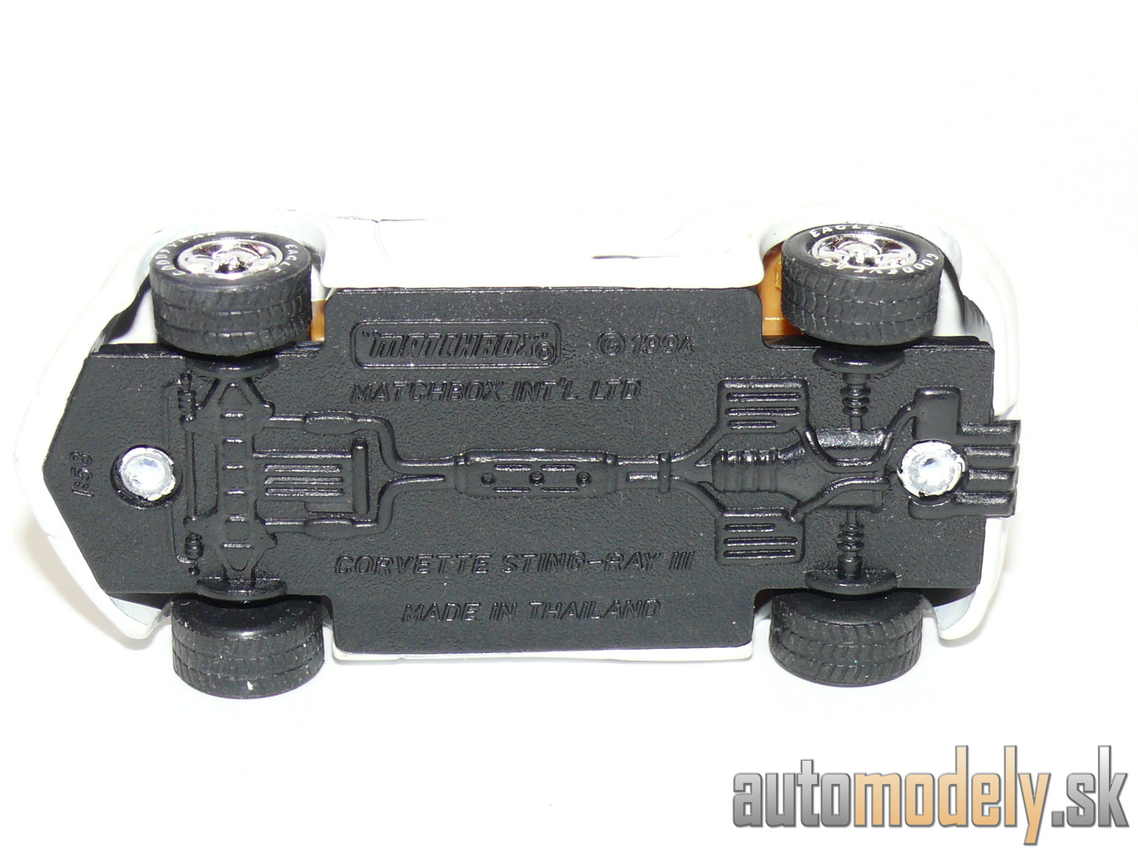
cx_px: 569
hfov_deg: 17.9
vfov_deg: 13.5
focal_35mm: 110
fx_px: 3616
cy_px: 427
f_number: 4
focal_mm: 14
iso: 100
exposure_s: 1/30
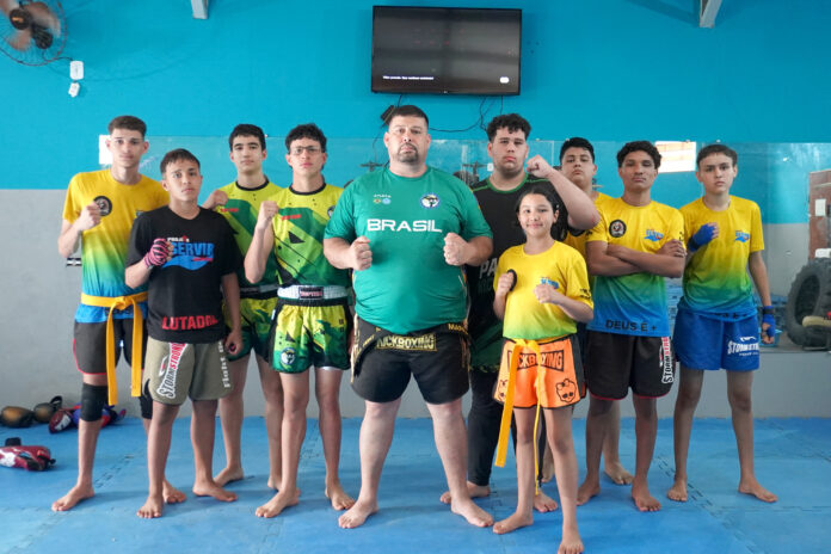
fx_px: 900
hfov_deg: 49.6
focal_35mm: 39
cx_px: 416
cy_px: 277
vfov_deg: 34.2
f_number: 4.5
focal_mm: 26
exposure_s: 1/160
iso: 3200
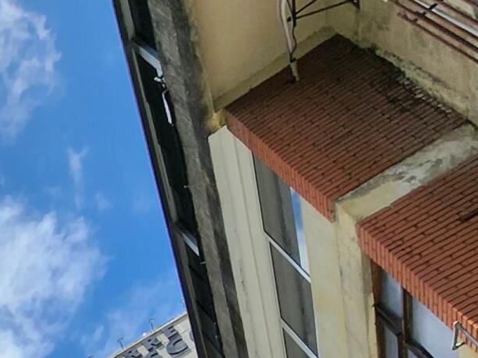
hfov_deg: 21.1
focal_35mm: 64
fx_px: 884
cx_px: -369
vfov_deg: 15.2
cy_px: 827
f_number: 2.2
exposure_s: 1/1737
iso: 50
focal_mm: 2.2
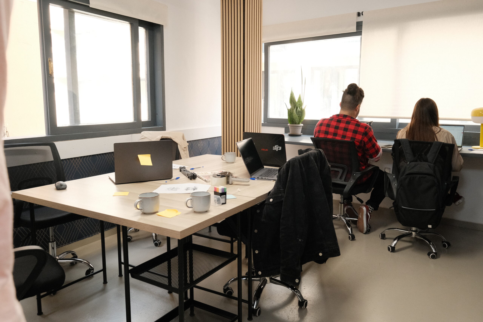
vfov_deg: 45.0
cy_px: 161
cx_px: 242
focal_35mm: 29
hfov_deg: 63.7
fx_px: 389
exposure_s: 1/125
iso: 3200
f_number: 5.6
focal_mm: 19.1
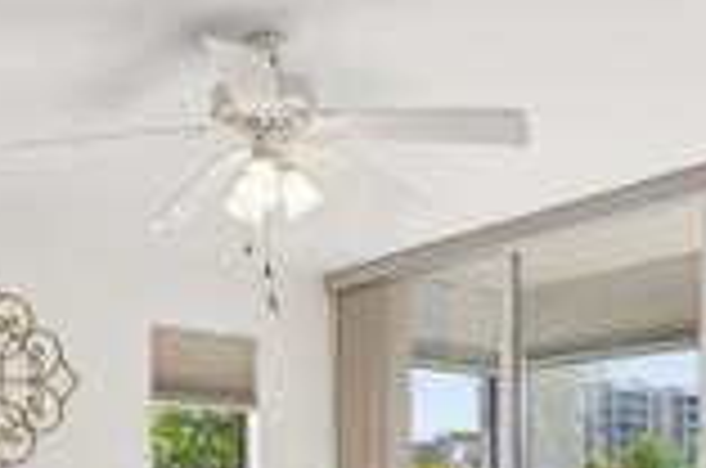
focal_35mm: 49
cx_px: 252
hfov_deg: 40.1
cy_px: 500
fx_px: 959
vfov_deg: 25.6
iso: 400
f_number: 8
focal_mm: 16
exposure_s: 1/40
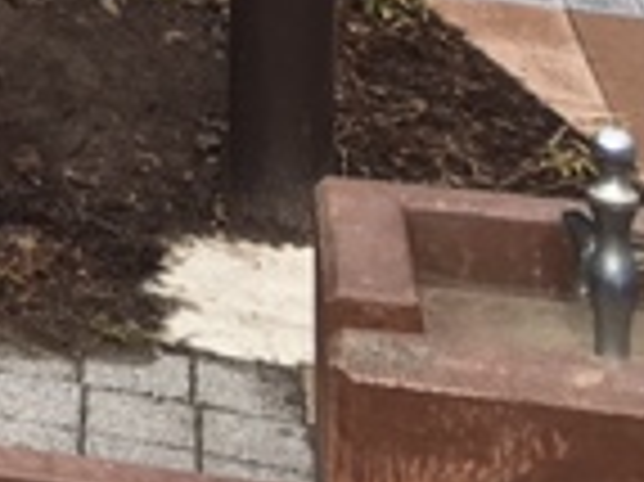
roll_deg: +0.9
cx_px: -685
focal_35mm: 130
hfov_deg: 13.0
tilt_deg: -3.1
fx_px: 2417
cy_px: -550
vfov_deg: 10.3
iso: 25
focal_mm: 4.15
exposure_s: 1/769
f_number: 2.2
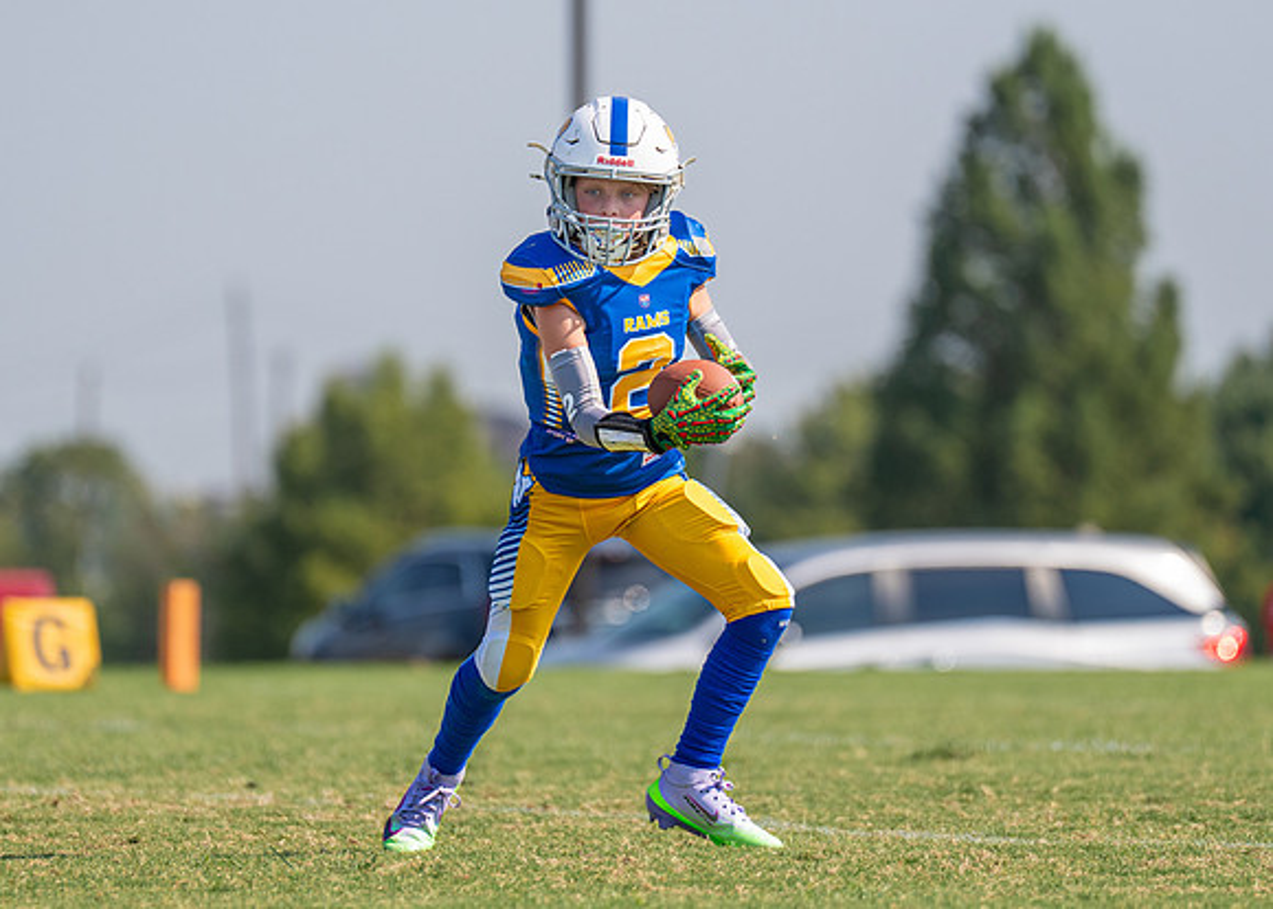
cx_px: 574
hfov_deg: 5.4
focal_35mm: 371
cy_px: 475
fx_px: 13408
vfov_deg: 3.9
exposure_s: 1/3200
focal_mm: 200
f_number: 2.8
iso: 160
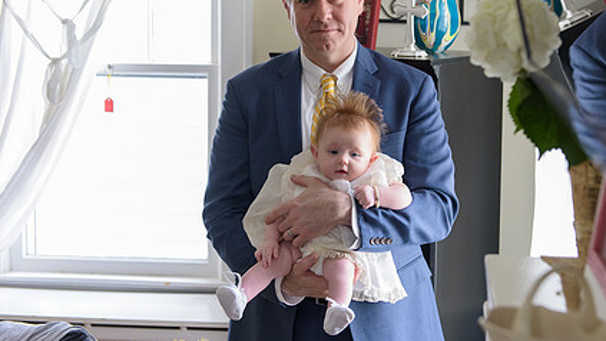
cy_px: 78
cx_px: 381
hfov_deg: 30.4
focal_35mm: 69
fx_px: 1109
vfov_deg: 17.4
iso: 1600
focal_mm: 48
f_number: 3.2
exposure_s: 1/125
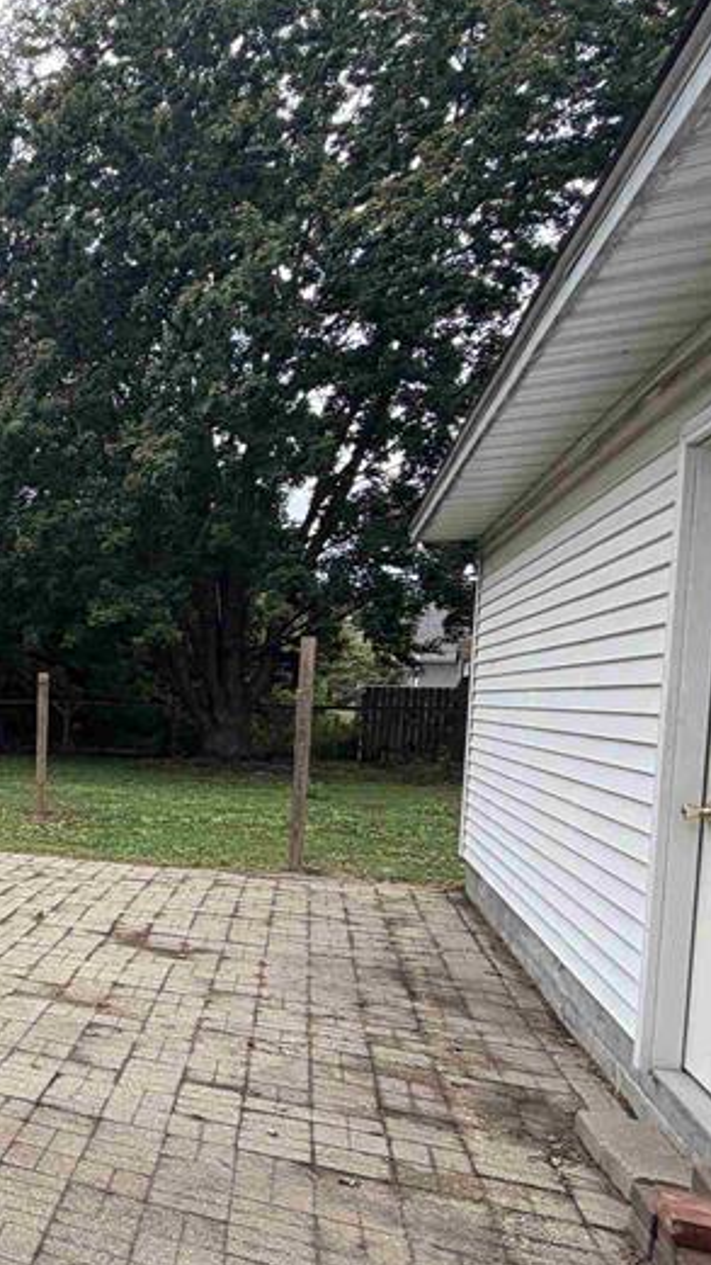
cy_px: 745
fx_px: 1006
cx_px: -468
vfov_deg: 63.8
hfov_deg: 24.6
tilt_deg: -2.3
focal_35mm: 30
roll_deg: -0.8
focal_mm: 2.22
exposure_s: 1/227
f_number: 2.2
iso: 64
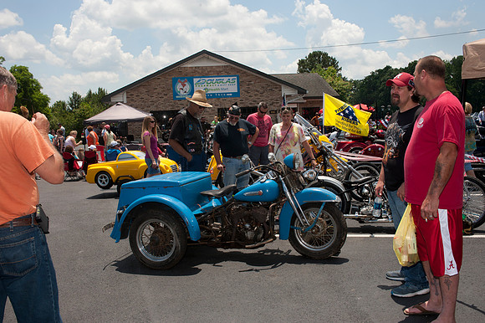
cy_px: 162
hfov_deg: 54.5
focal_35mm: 35
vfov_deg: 37.8
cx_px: 242
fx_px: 471
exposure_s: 1/250
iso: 200
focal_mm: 35
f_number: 13
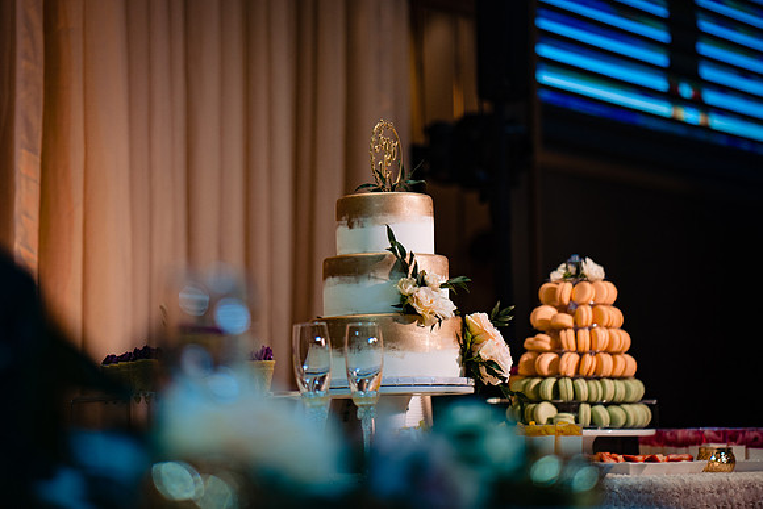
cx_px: 372
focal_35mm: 95
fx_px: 2005
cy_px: 234
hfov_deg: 21.6
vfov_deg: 14.5
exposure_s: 1/400
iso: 500
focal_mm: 85
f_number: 1.8
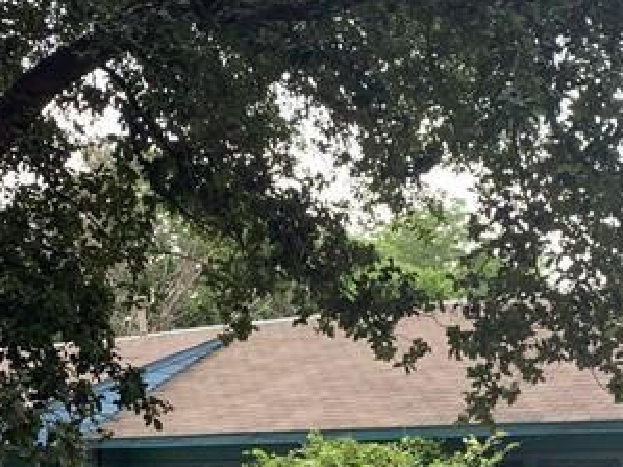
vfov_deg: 16.5
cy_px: 357
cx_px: 223
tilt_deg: +5.7
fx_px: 1601
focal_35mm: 89
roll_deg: +0.1
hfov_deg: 22.0
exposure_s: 1/181
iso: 25
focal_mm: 4.25
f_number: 1.8
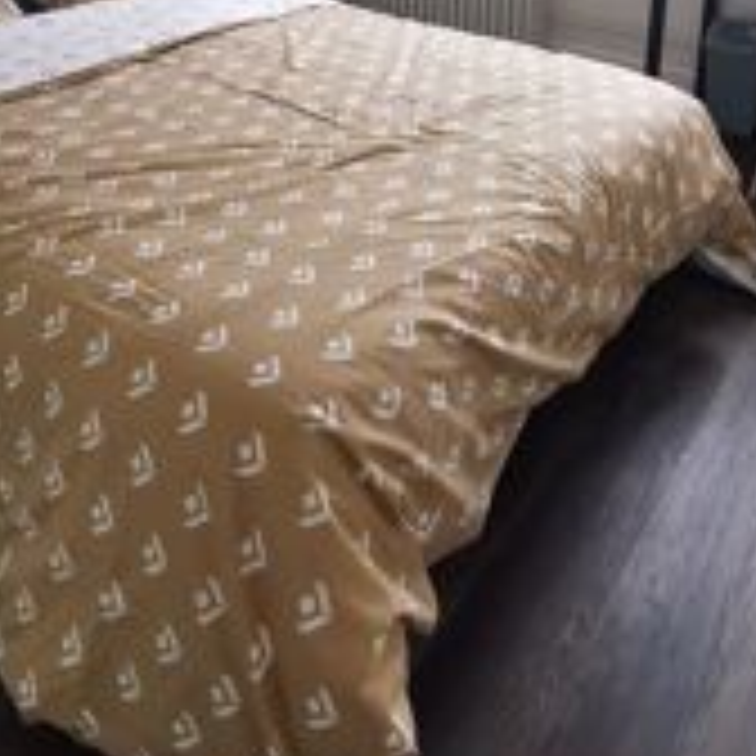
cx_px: 423
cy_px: -20
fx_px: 890
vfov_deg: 39.8
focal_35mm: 36
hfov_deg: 46.0
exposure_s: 1/50
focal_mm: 2.35
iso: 100
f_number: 2.2
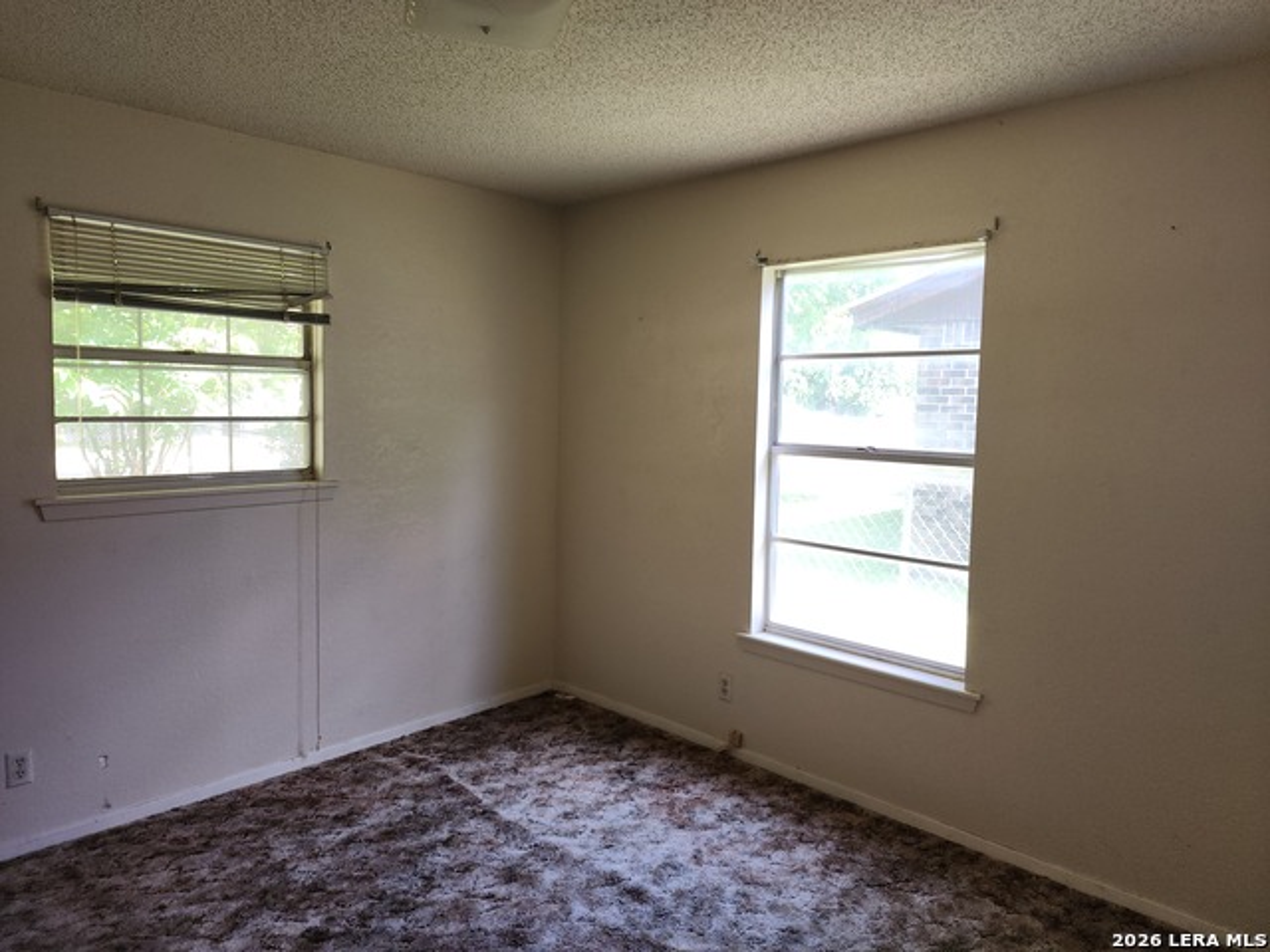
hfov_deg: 73.9
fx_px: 844
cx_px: 635
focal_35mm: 23
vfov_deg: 58.9
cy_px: 476
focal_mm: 6.4
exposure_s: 1/60
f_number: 1.8
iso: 50
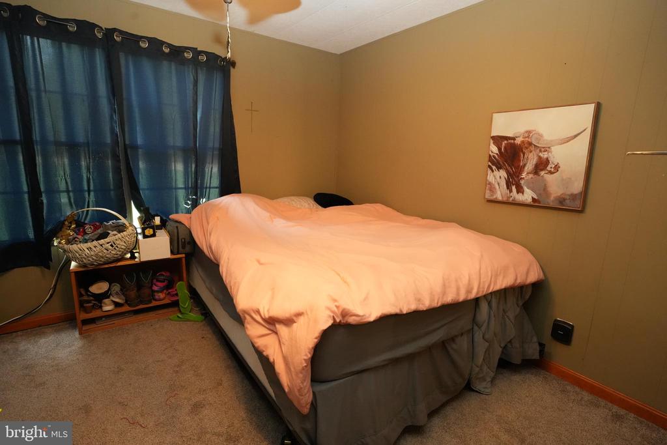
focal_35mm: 18
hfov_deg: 90.0
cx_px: 334
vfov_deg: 67.4
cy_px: 222
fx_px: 334
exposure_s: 1/60
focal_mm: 18
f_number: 6.3
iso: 6400
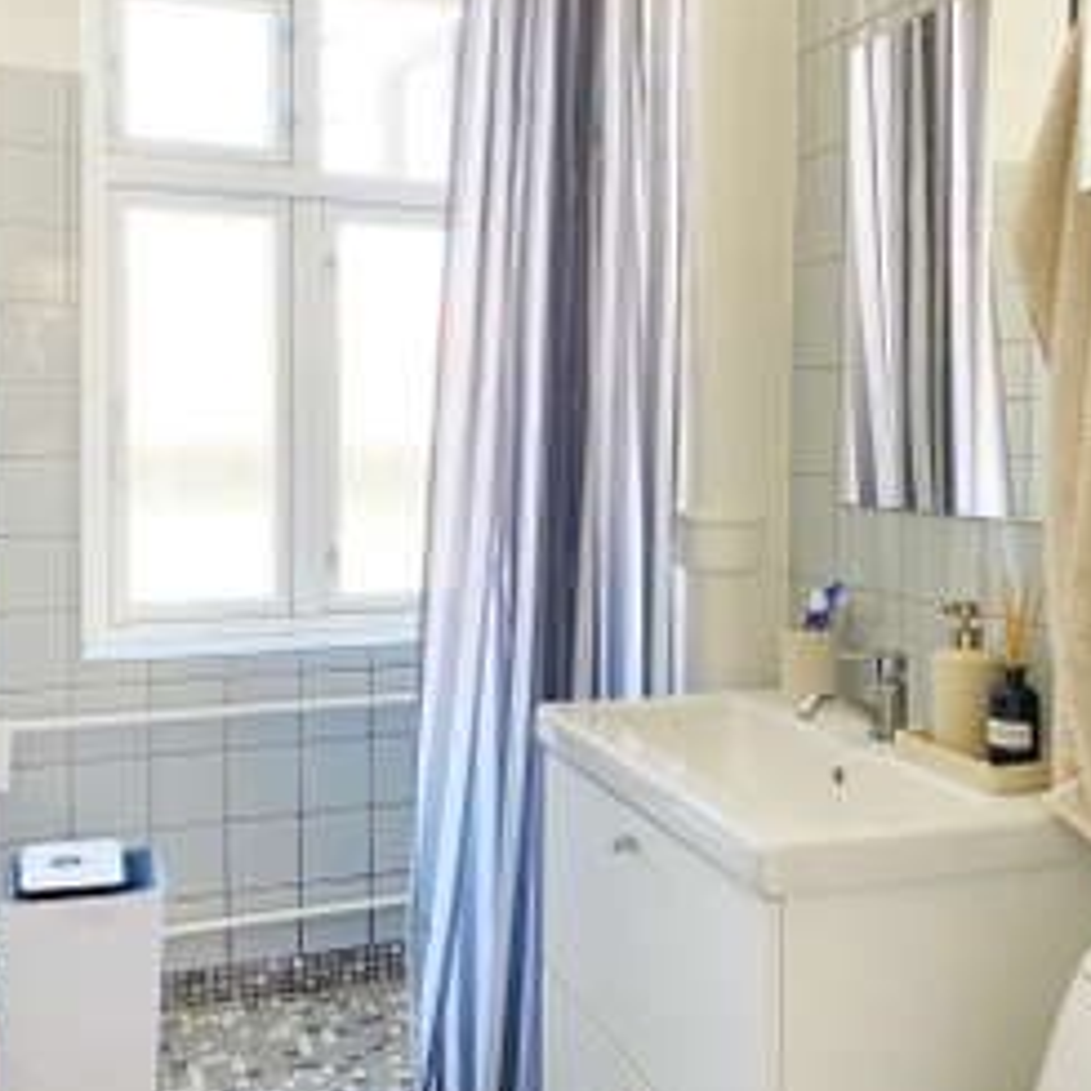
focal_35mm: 35
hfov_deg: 47.2
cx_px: 552
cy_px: 499
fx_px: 1248
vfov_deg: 47.2
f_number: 1.8
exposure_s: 1/121
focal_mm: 4.25
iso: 100
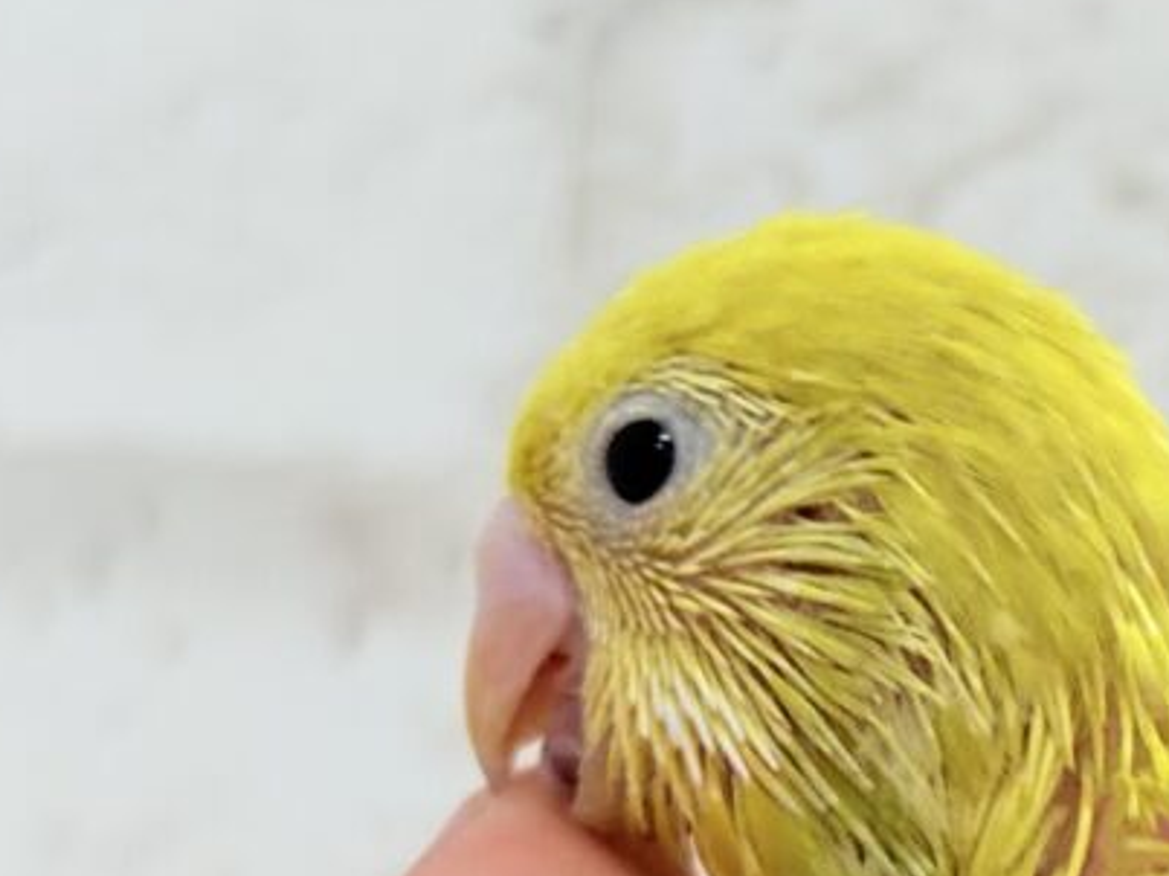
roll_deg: -3.0
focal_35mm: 155
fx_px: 5233
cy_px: 850
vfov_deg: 9.5
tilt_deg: -0.6
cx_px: 1418
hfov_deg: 12.4
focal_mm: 5.96
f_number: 1.6
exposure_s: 1/100
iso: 64
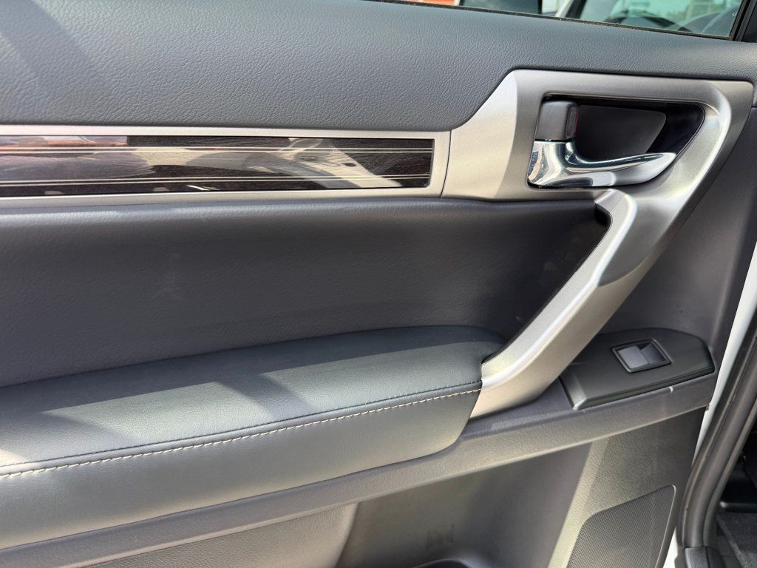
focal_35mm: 24
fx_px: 525
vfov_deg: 56.8
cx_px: 378
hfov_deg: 71.6
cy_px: 284
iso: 100
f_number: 1.78
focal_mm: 6.76
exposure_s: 1/484
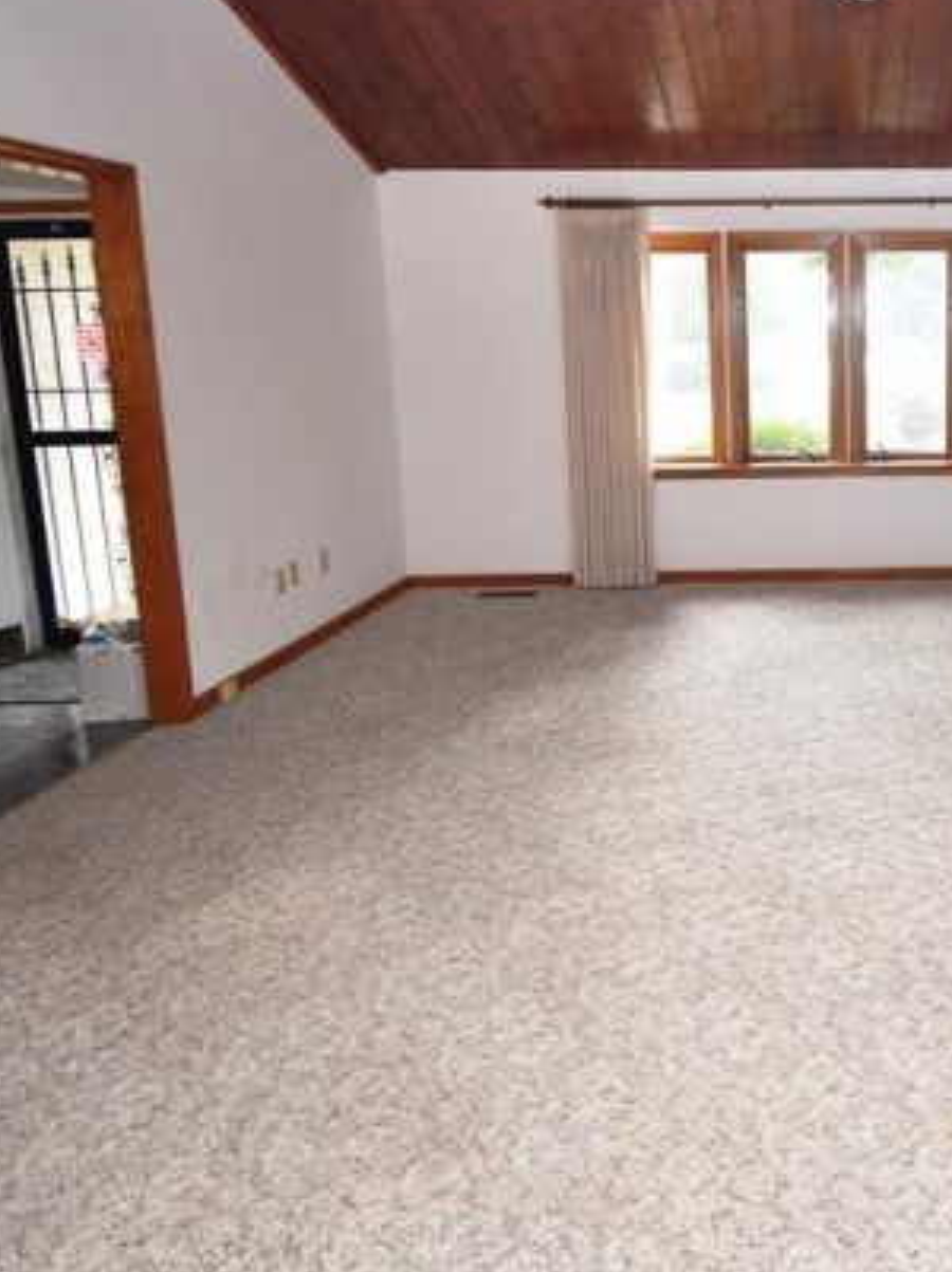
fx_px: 992
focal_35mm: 27
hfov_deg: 46.2
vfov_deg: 64.6
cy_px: 495
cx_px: 860
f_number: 5
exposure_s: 1/100
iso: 800
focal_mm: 10
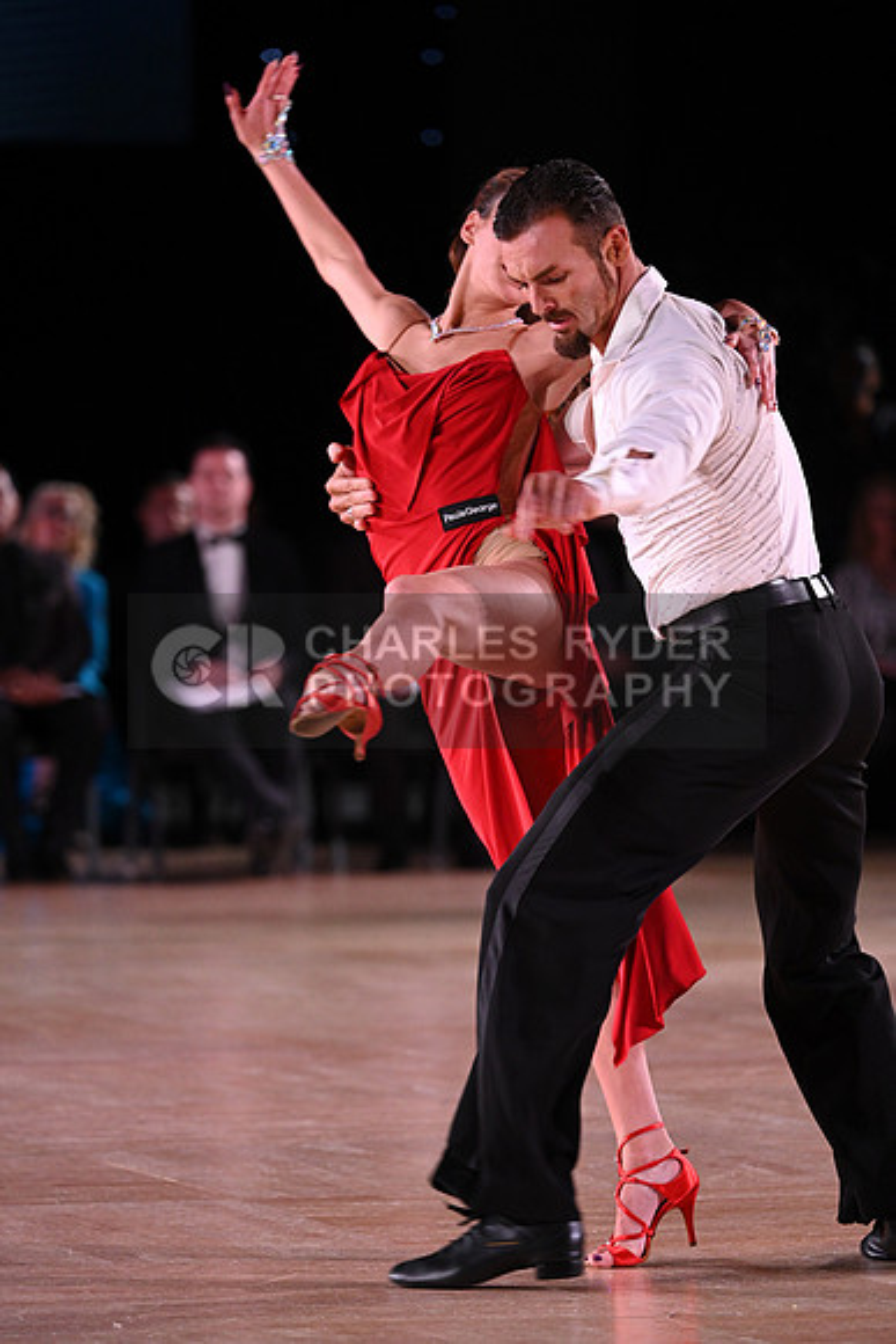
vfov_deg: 8.6
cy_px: 672
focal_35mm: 240
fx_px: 8954
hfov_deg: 5.7
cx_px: 448
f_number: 5
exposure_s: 1/320
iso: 3200
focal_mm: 240
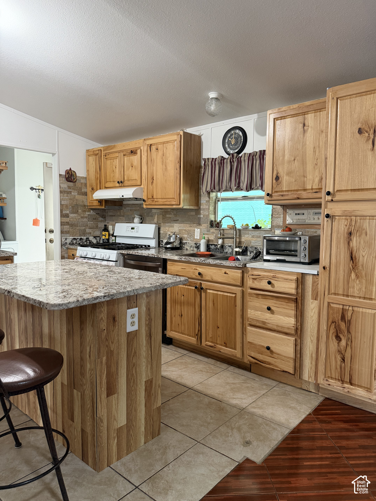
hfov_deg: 56.8
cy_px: 250
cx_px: 188
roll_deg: -1.2
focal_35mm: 24
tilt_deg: -5.2
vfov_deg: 71.6
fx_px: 348
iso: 400
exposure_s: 1/60
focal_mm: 6.76
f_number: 1.78
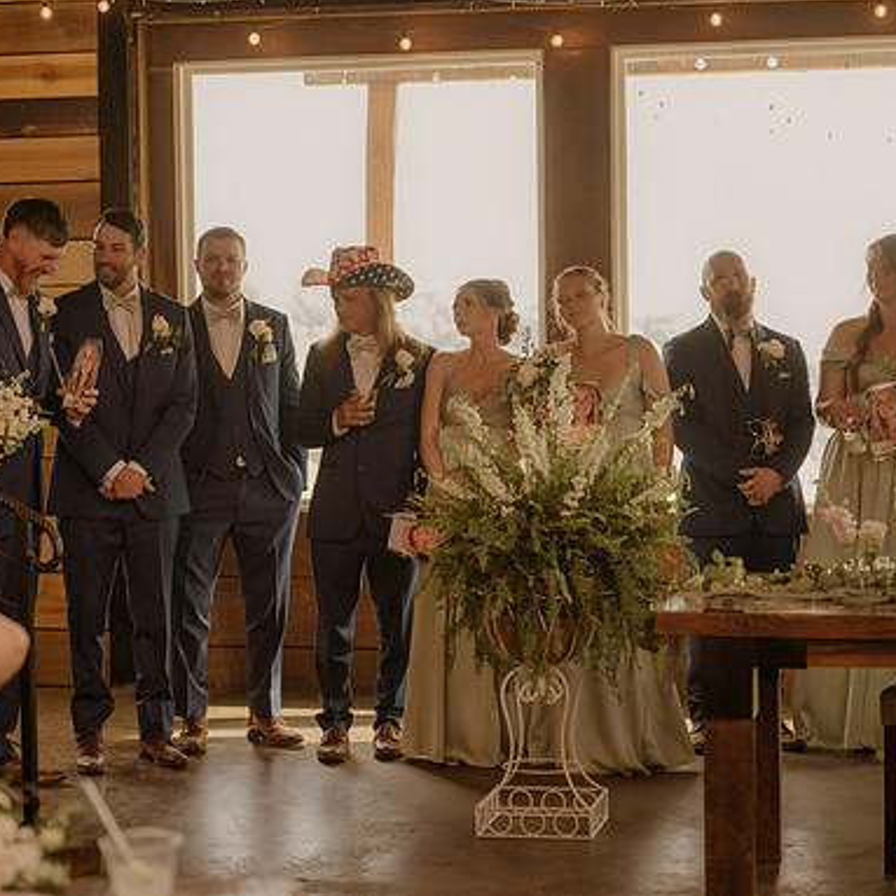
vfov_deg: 19.3
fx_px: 2636
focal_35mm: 90
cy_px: 448
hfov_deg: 19.3
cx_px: 325
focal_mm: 70
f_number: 2.8
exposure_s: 1/200
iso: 1000
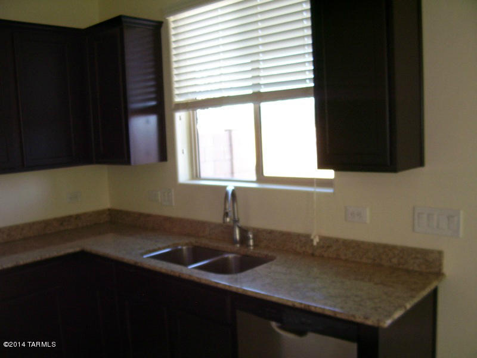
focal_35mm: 34
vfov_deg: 41.8
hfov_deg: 54.0
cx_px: 238
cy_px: 179
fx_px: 469
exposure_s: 1/60
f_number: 2.7
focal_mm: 5.6
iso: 125
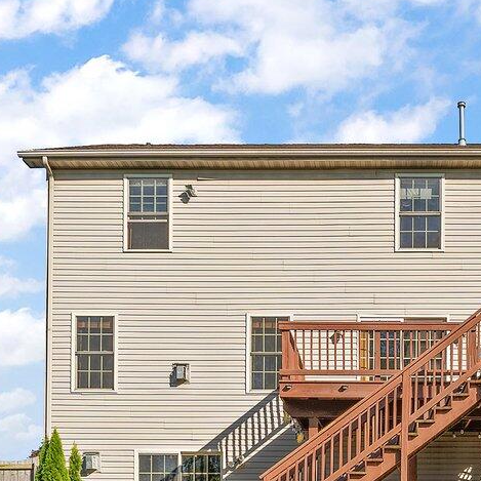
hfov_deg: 32.0
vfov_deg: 28.6
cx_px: 379
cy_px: 574
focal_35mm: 52
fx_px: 817
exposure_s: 1/60
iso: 320
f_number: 9
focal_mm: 14
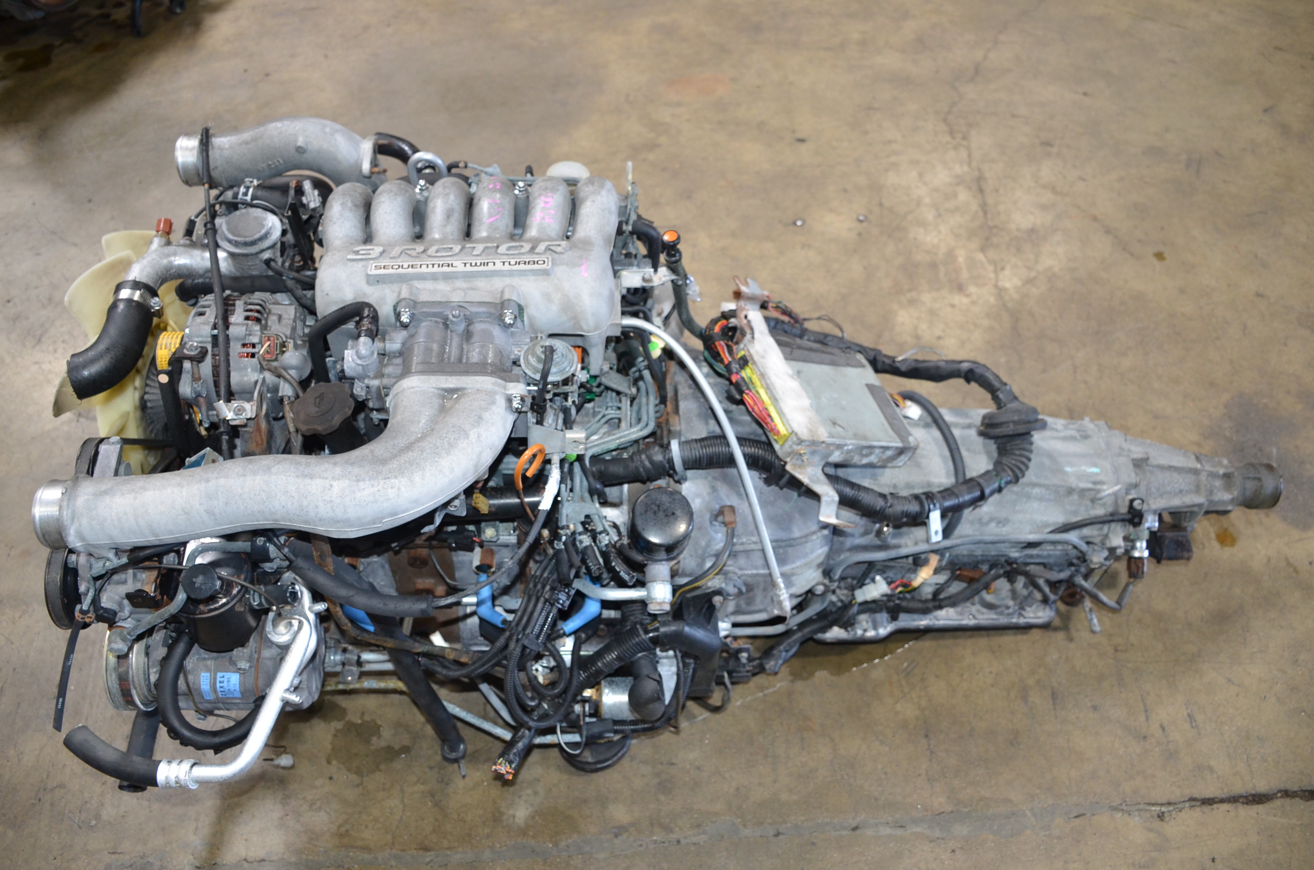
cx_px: 657
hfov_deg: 67.5
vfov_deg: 47.7
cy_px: 435
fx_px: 983
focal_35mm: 27
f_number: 3.5
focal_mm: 18
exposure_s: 1/60
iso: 800
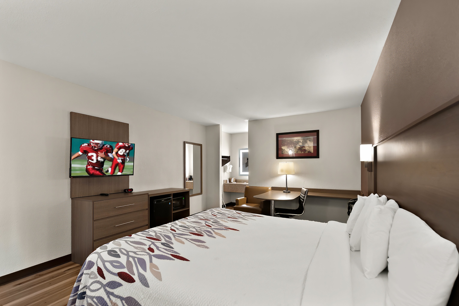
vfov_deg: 77.3
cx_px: 230
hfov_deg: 100.4
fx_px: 191
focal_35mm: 15
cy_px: 153
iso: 400
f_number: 8
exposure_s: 3
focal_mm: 10
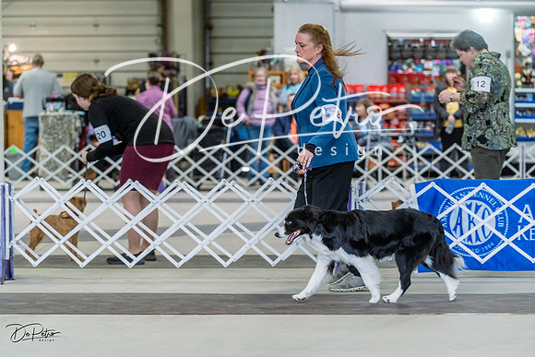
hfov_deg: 15.9
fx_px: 1917
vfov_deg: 10.6
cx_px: 268
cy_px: 178
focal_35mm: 129
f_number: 4
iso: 6400
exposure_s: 1/400
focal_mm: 129
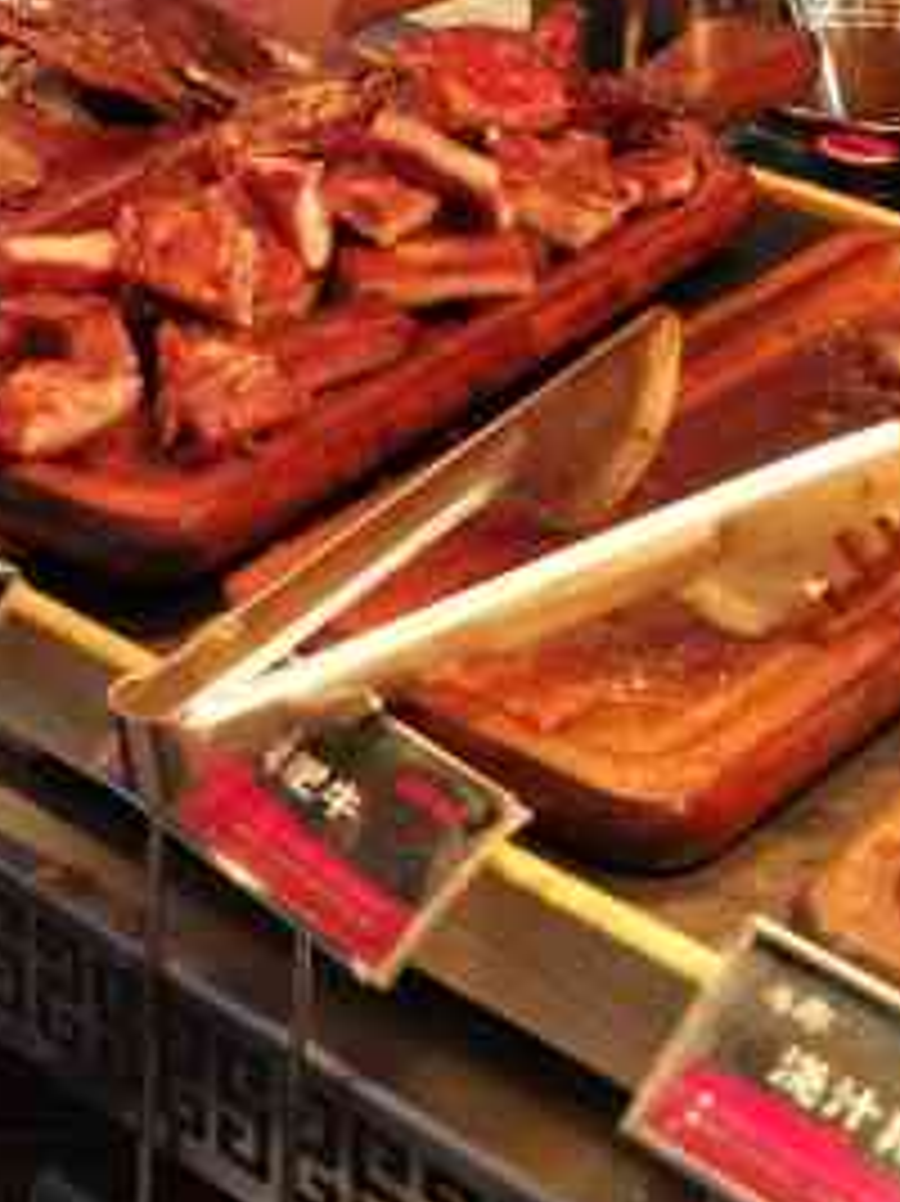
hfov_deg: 15.0
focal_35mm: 91
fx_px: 3157
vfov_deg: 20.1
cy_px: -281
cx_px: -477
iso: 160
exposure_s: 1/100
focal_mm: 4.75
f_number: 1.8
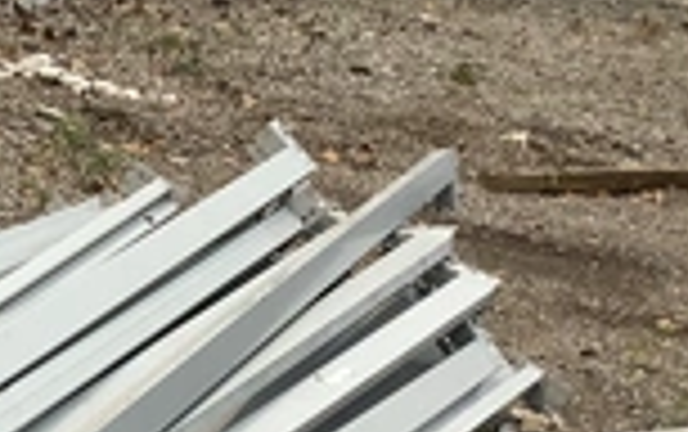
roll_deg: -6.9
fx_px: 1614
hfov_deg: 21.9
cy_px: 639
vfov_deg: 14.3
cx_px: -175
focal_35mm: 86
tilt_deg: -30.5
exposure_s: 1/1359
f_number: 2.4
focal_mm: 3.3
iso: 25
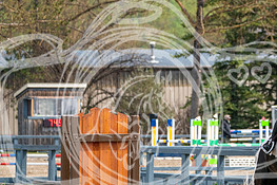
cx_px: 292
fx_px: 3106
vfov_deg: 3.4
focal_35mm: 404
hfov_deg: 5.1
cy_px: 98
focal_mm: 183
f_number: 5.6
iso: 500
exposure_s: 1/1250
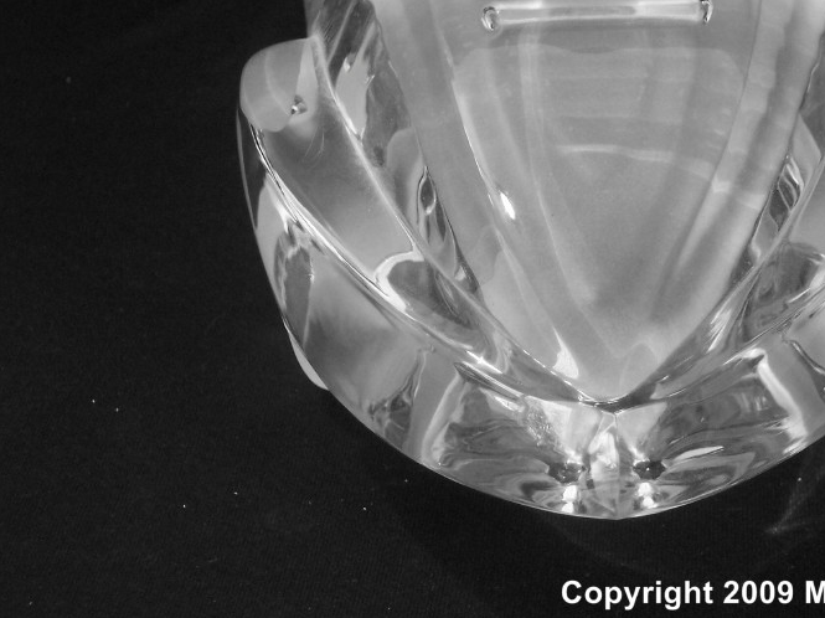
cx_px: 603
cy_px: 235
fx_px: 2787
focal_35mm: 117
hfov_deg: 16.8
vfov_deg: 12.6
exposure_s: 1/8
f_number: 3.8
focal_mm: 16
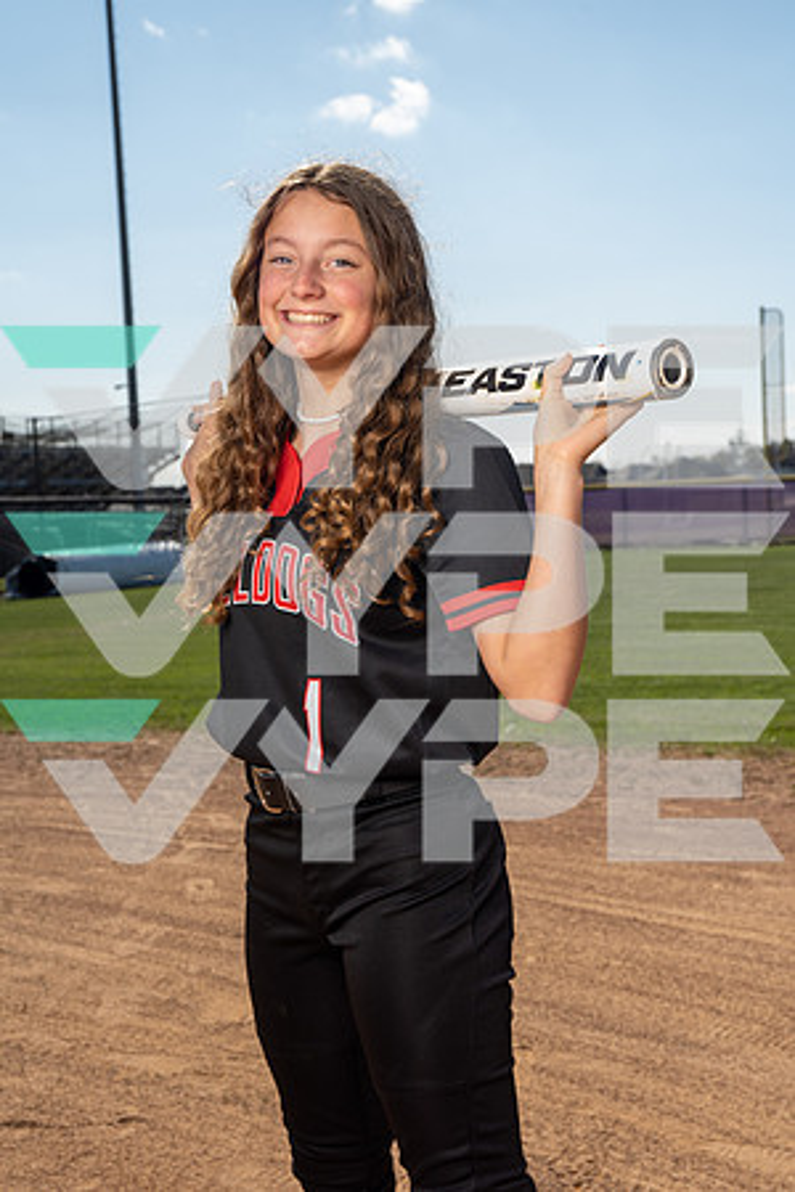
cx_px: 398
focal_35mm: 52
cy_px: 596
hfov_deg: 26.0
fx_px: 1722
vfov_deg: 38.2
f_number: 8
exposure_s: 1/250
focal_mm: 52
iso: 64
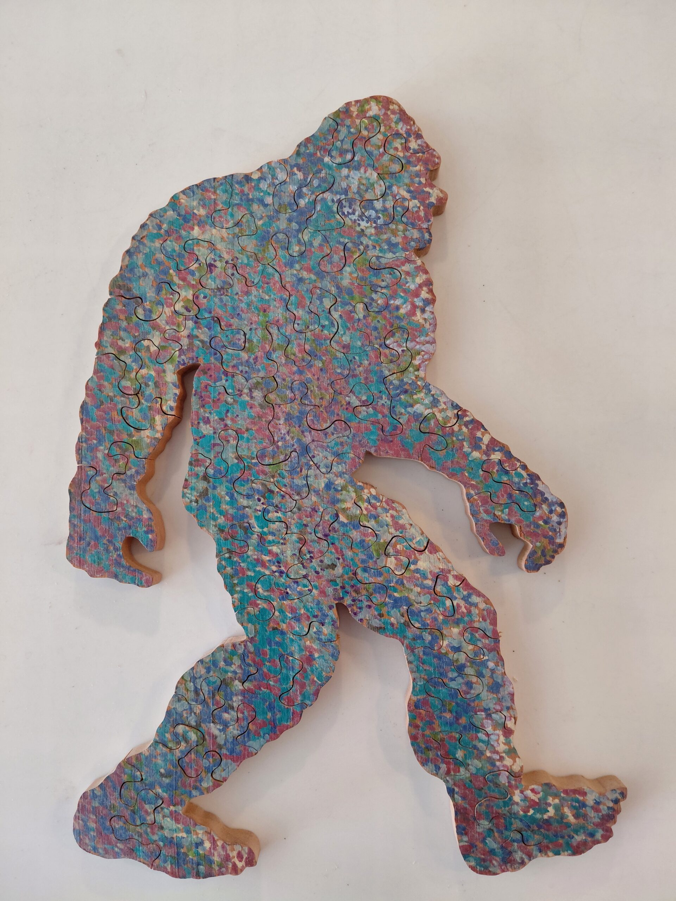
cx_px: 338
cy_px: 450
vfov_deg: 69.4
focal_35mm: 25
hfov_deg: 54.9
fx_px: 651
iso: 200
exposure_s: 1/60
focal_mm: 4.69
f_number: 1.8
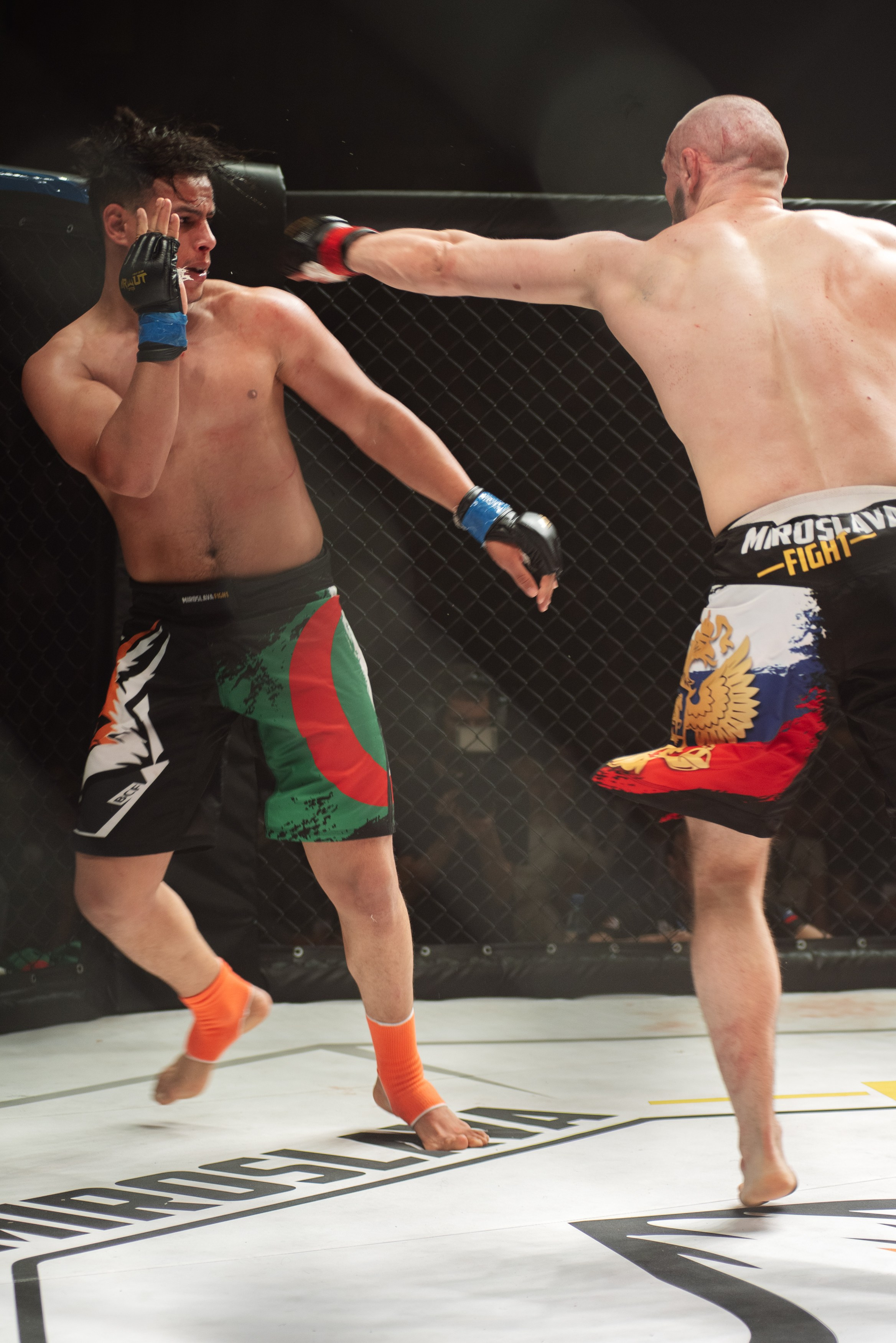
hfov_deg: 17.1
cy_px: 672
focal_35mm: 80
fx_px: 2984
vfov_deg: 25.4
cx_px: 448
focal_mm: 80
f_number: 4
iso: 640
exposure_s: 1/320
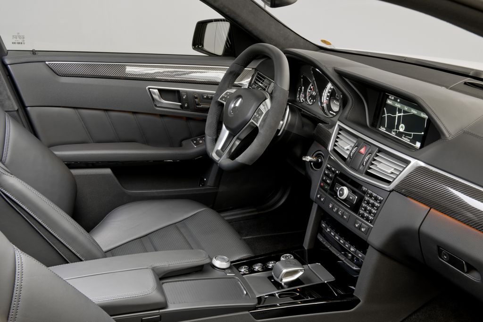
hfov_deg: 46.4
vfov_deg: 31.9
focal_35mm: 42
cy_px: 161
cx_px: 242
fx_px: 563
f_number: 16
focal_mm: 42
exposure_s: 10
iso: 100
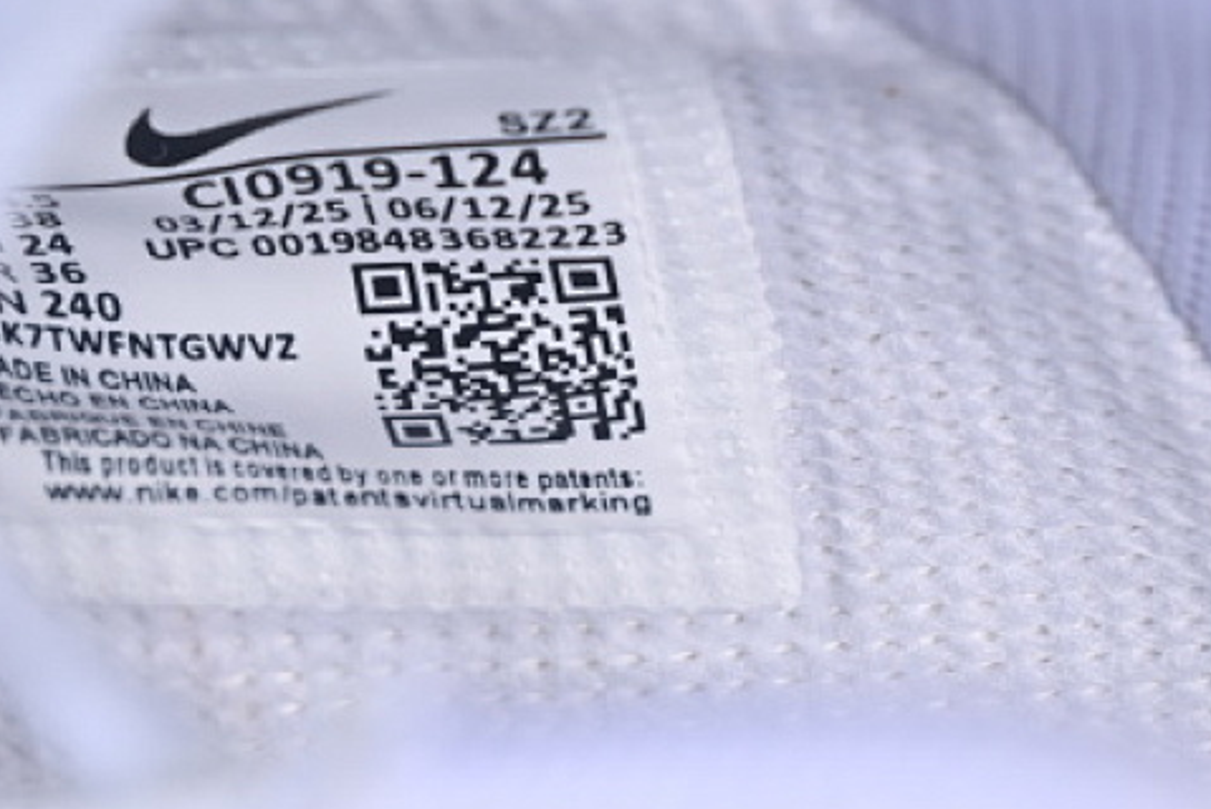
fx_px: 5688
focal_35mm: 169
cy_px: 415
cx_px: 334
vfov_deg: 8.1
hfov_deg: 12.1
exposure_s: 1/80
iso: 160
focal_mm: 50
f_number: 7.1
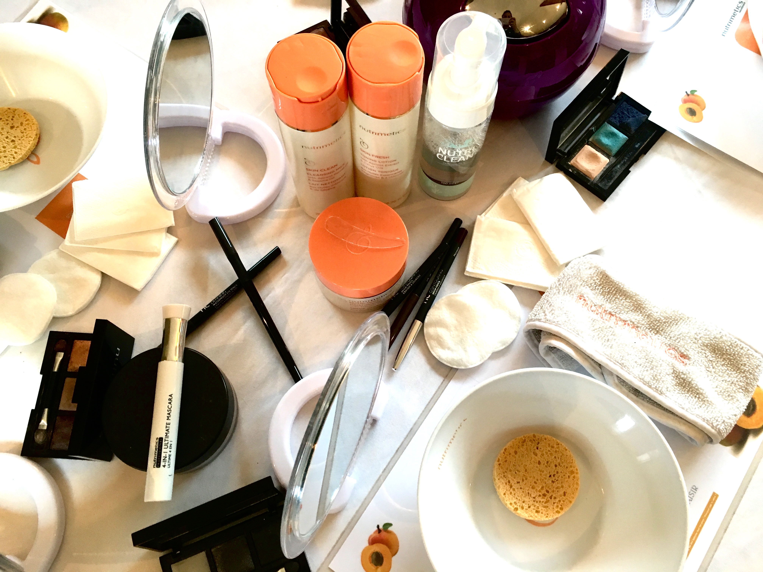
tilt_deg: -70.5
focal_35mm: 29
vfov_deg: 48.2
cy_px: 286
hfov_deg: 61.7
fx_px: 639
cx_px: 382
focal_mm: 4.15
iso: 125
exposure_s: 1/33
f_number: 2.2
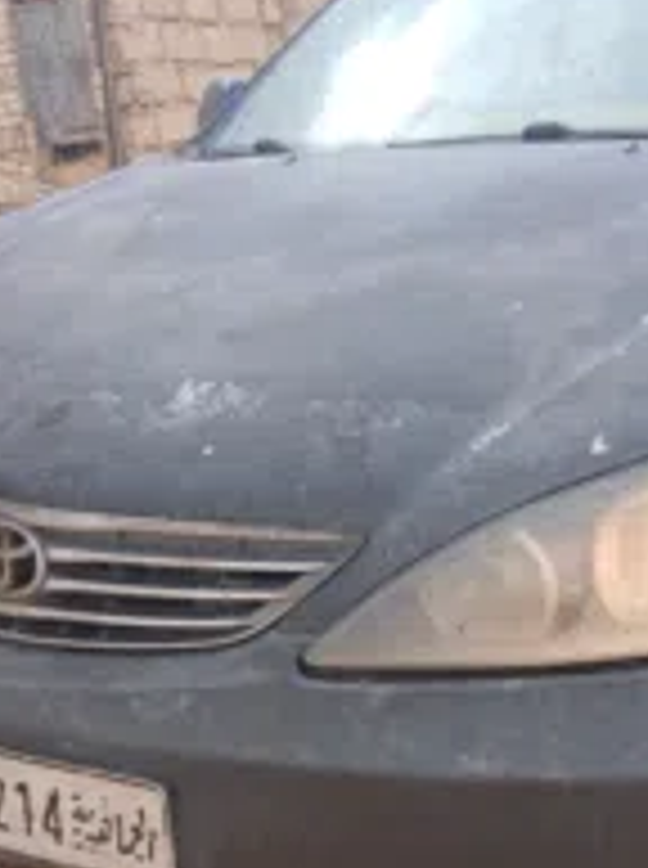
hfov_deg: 26.9
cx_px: 387
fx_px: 1352
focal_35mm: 54
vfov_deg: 33.5
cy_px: 796
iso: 20
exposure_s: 1/212
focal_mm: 3.98
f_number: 1.8
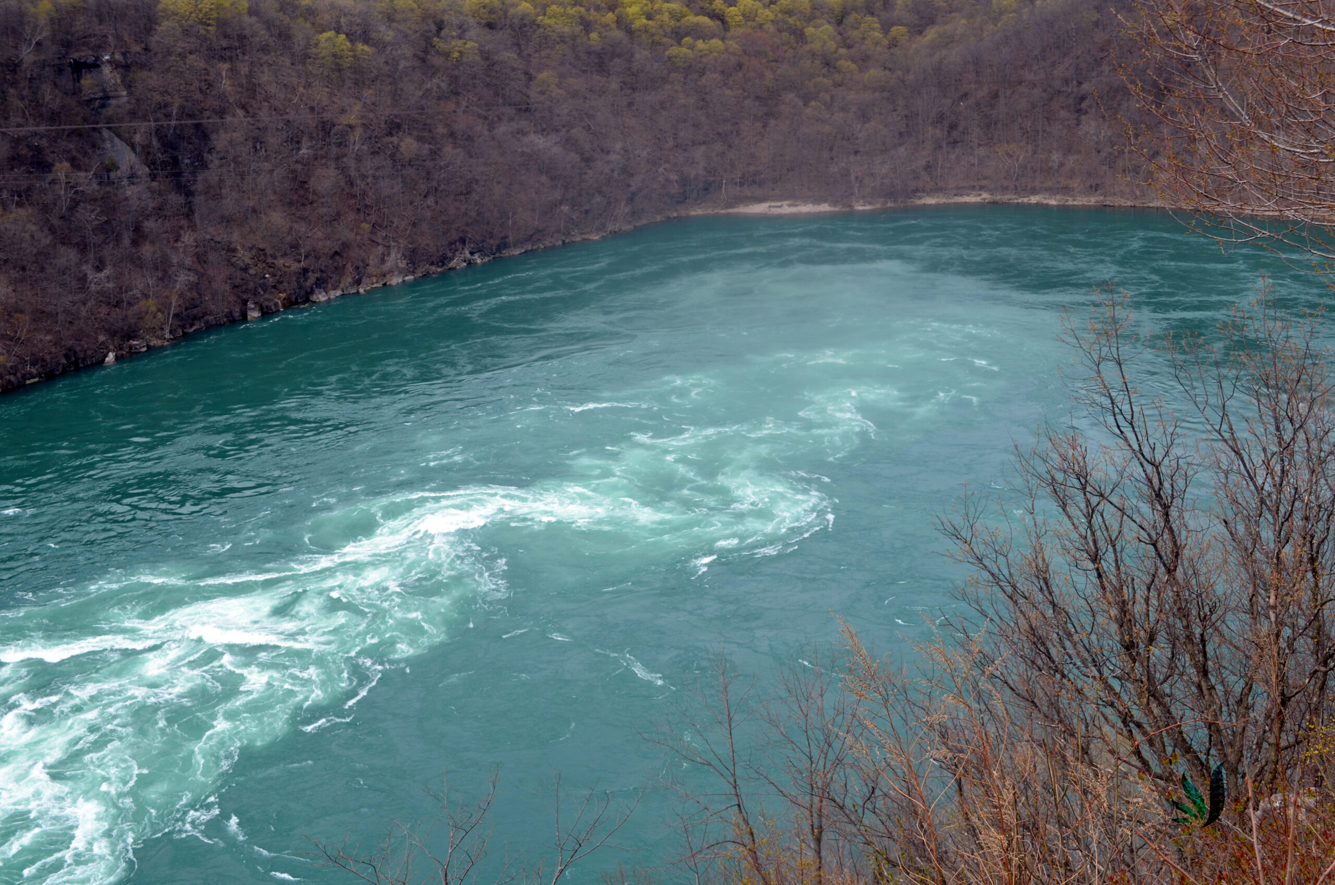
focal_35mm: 42
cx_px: 668
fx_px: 1554
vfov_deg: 31.8
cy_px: 442
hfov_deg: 46.5
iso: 200
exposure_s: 1/250
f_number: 8
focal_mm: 28
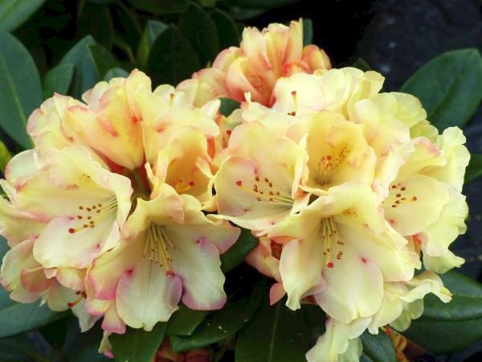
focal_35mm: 69
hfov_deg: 28.2
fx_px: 961
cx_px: 241
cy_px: 181
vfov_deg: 21.3
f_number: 4
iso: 100
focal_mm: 12.5
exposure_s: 1/500
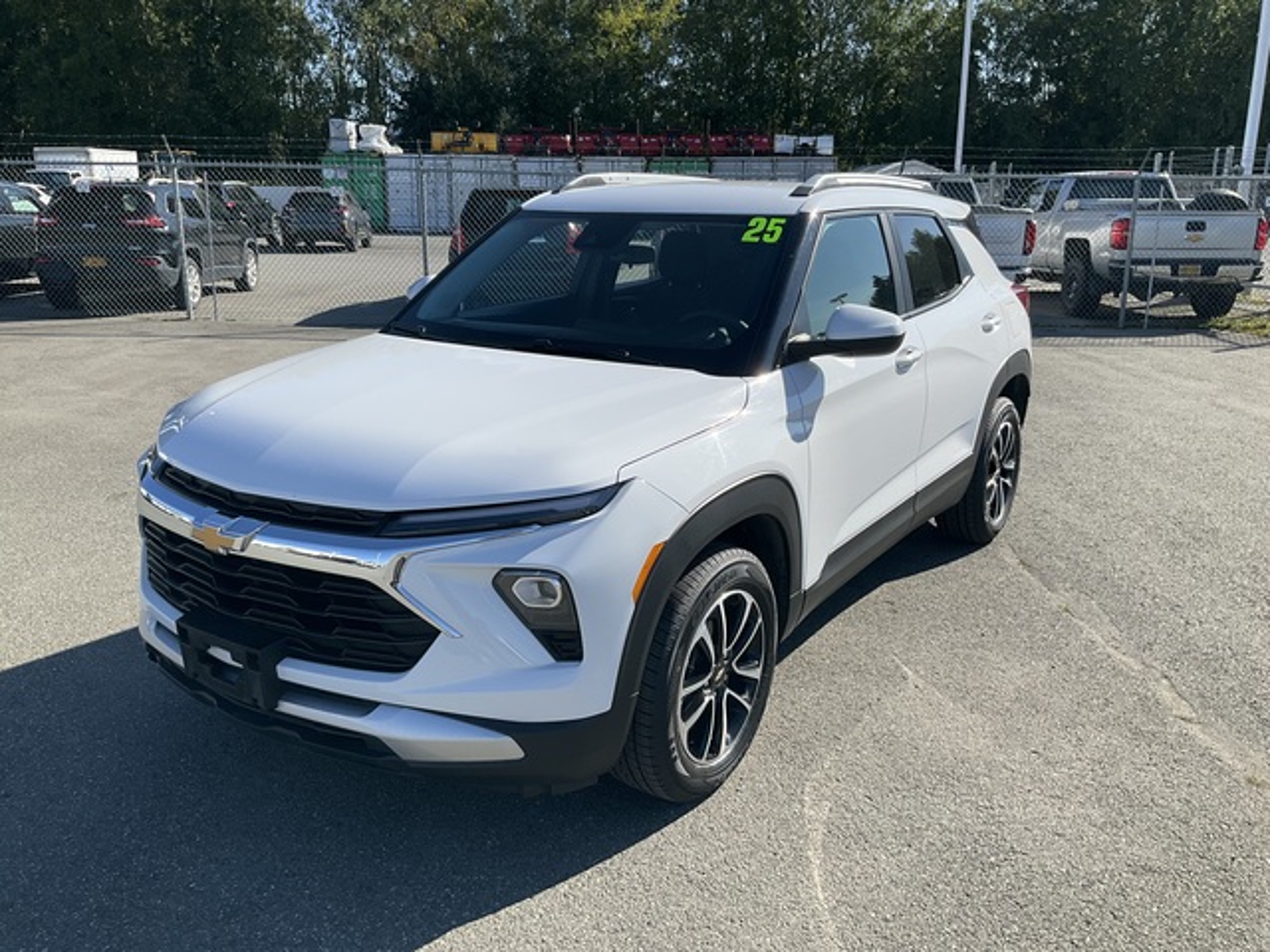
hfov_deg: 61.7
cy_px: 476
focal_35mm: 29
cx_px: 635
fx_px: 1064
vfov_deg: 48.2
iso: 25
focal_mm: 3
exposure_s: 1/1786
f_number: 1.8
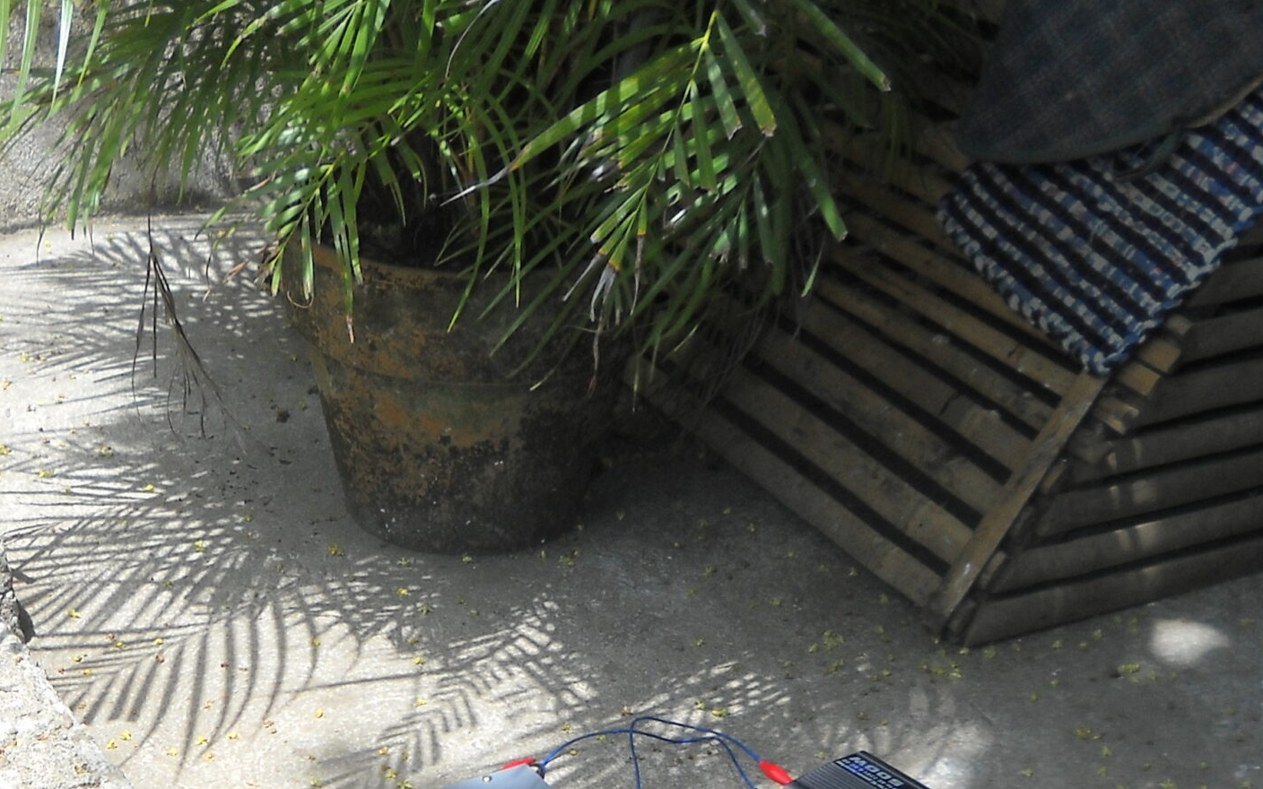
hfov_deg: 26.0
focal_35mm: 79
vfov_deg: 16.1
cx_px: 440
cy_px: 821
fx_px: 2719
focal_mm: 6.72
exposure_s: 1/309
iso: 64
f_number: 3.1
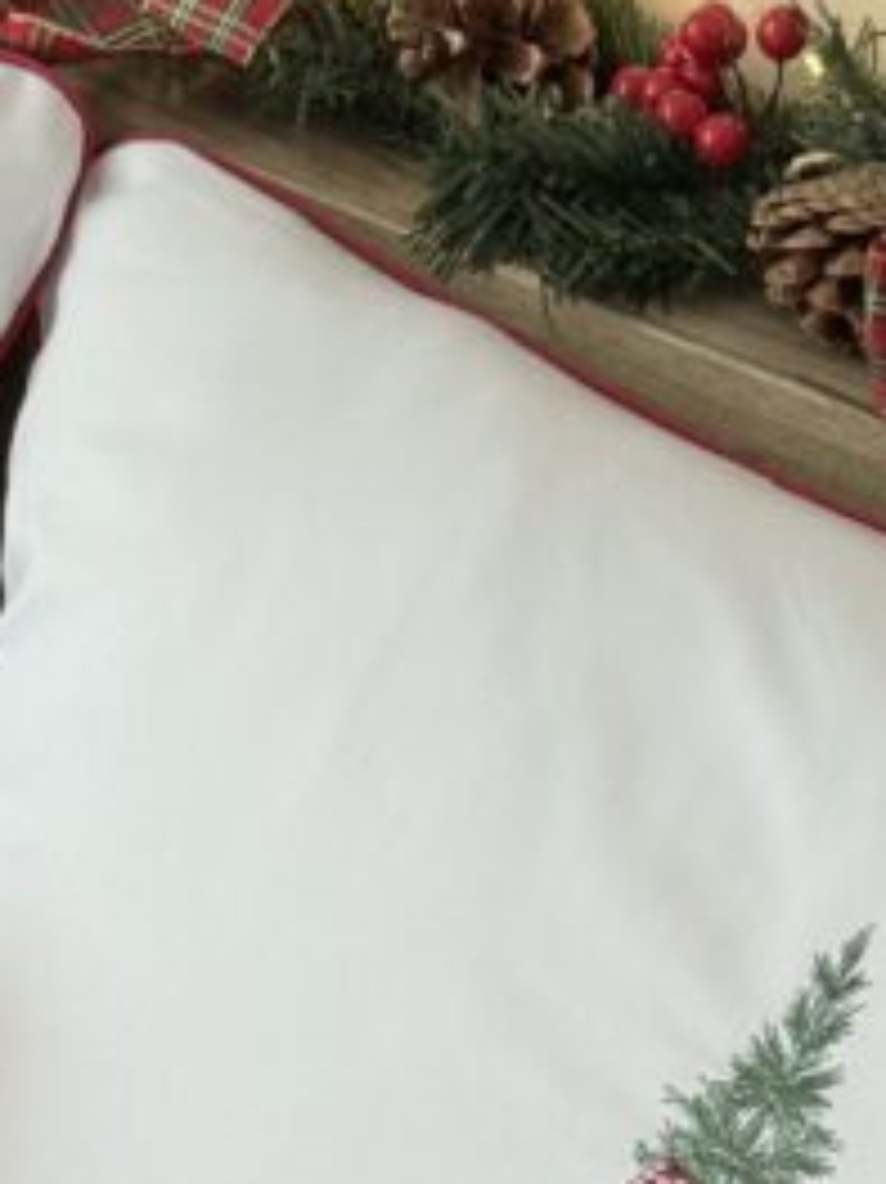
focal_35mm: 146
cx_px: 675
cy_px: 1607
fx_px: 4987
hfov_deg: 10.1
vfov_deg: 13.0
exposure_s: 1/68
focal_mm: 6.76
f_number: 1.78
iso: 100
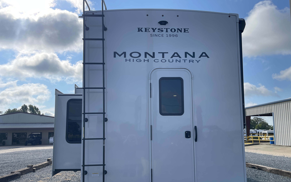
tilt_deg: +5.2
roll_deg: -0.5
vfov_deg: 45.8
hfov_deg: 68.4
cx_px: 146
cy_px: 107
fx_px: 214
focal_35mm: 27
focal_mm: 5.1
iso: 32
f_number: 1.6
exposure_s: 1/4049
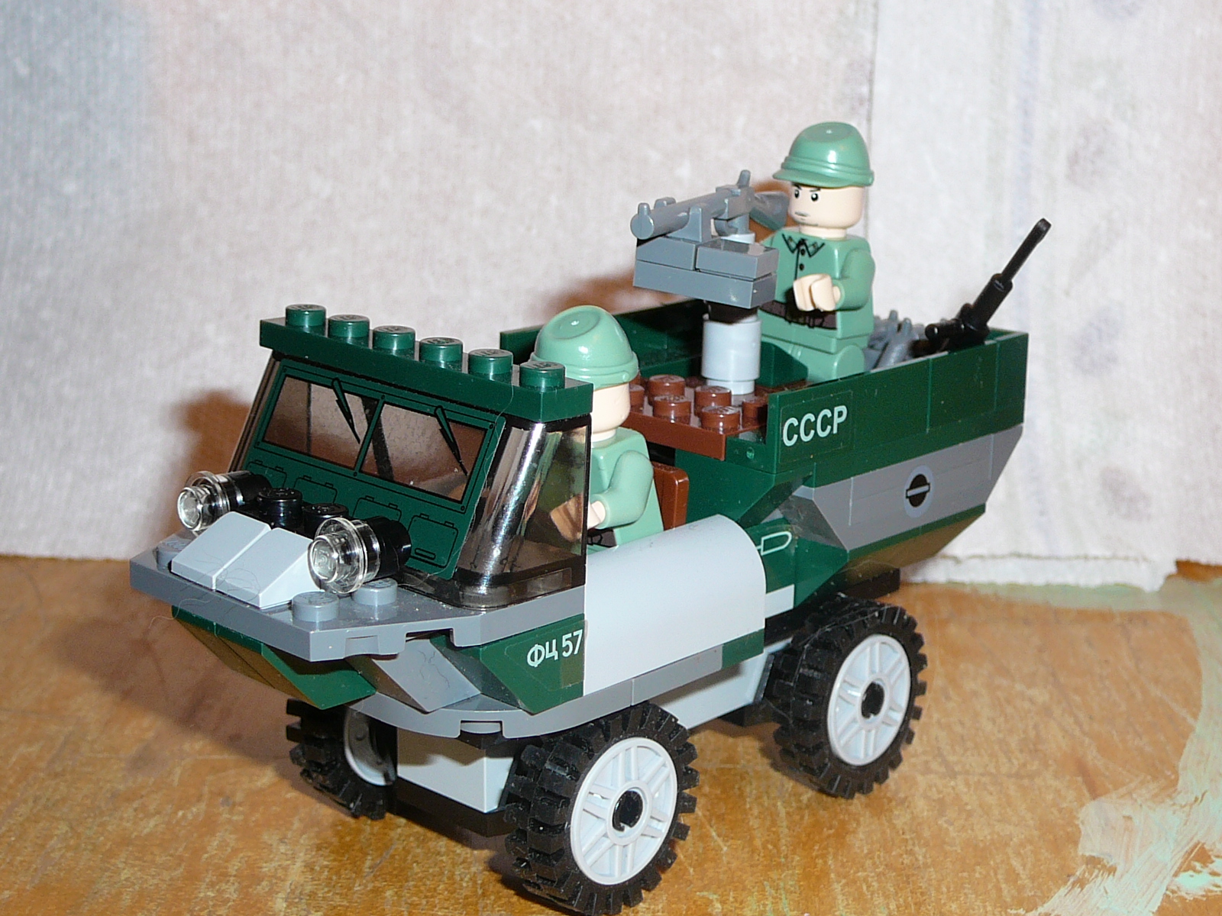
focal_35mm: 59
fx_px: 2083
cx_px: 611
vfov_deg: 24.8
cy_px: 458
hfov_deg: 32.7
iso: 80
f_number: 3.3
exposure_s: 1/30
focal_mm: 7
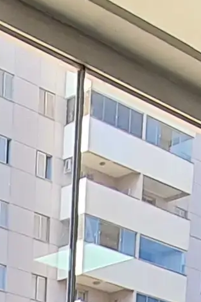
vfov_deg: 13.1
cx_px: -176
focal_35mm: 116
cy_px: 733
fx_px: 972
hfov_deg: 10.9
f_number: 2.2
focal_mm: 2.2
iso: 50
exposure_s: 1/196
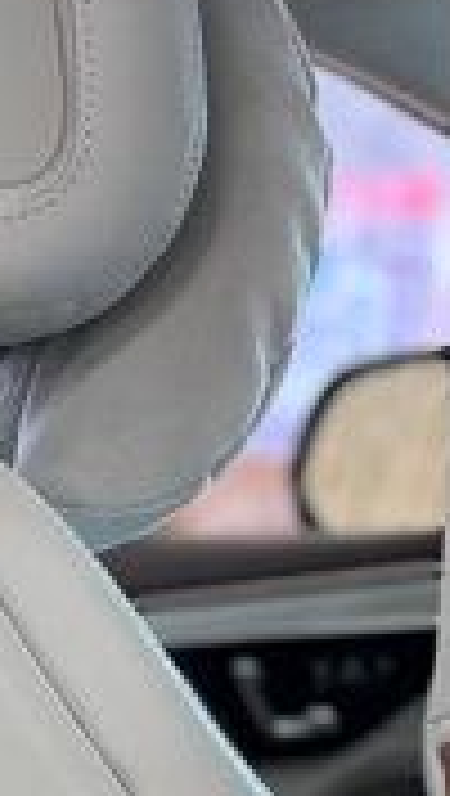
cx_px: -1012
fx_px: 3192
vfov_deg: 13.5
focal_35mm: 151
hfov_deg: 7.0
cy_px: 1156
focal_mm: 6.76
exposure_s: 1/231
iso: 200
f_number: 1.78
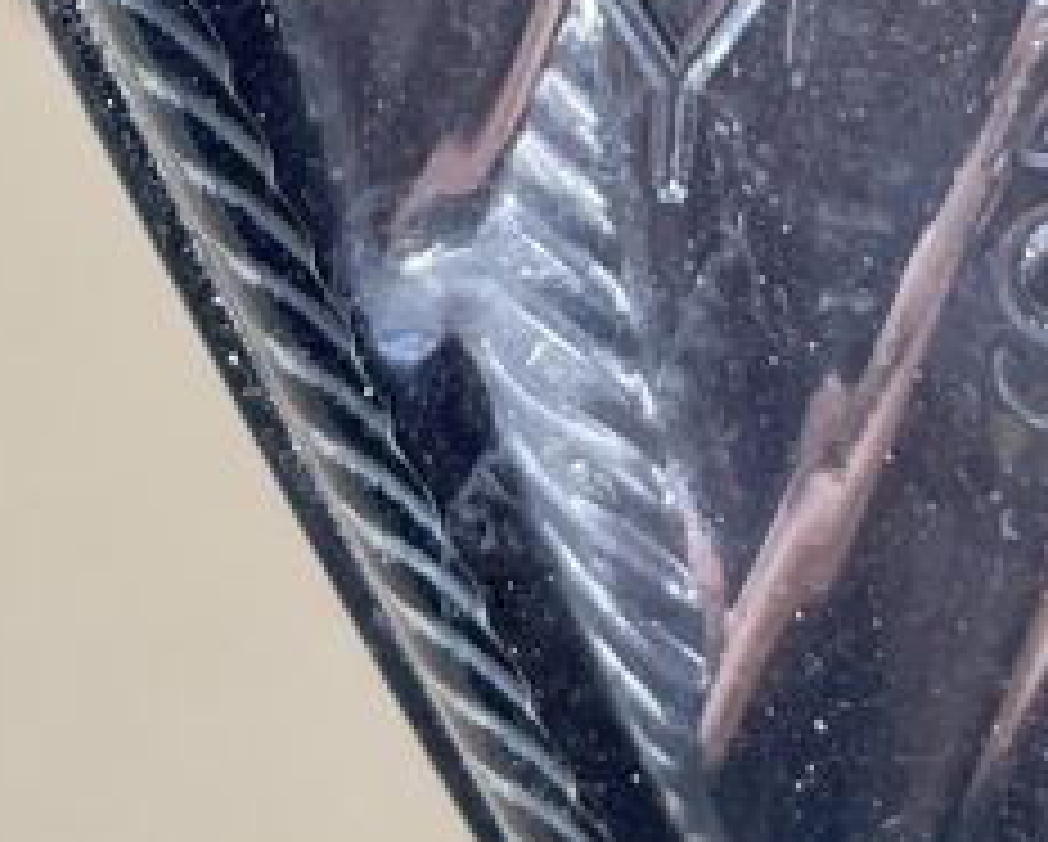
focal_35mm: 174
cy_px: -536
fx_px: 5404
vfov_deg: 8.6
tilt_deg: -60.6
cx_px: 472
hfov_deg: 11.1
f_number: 1.6
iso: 100
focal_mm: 4.2
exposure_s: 1/100
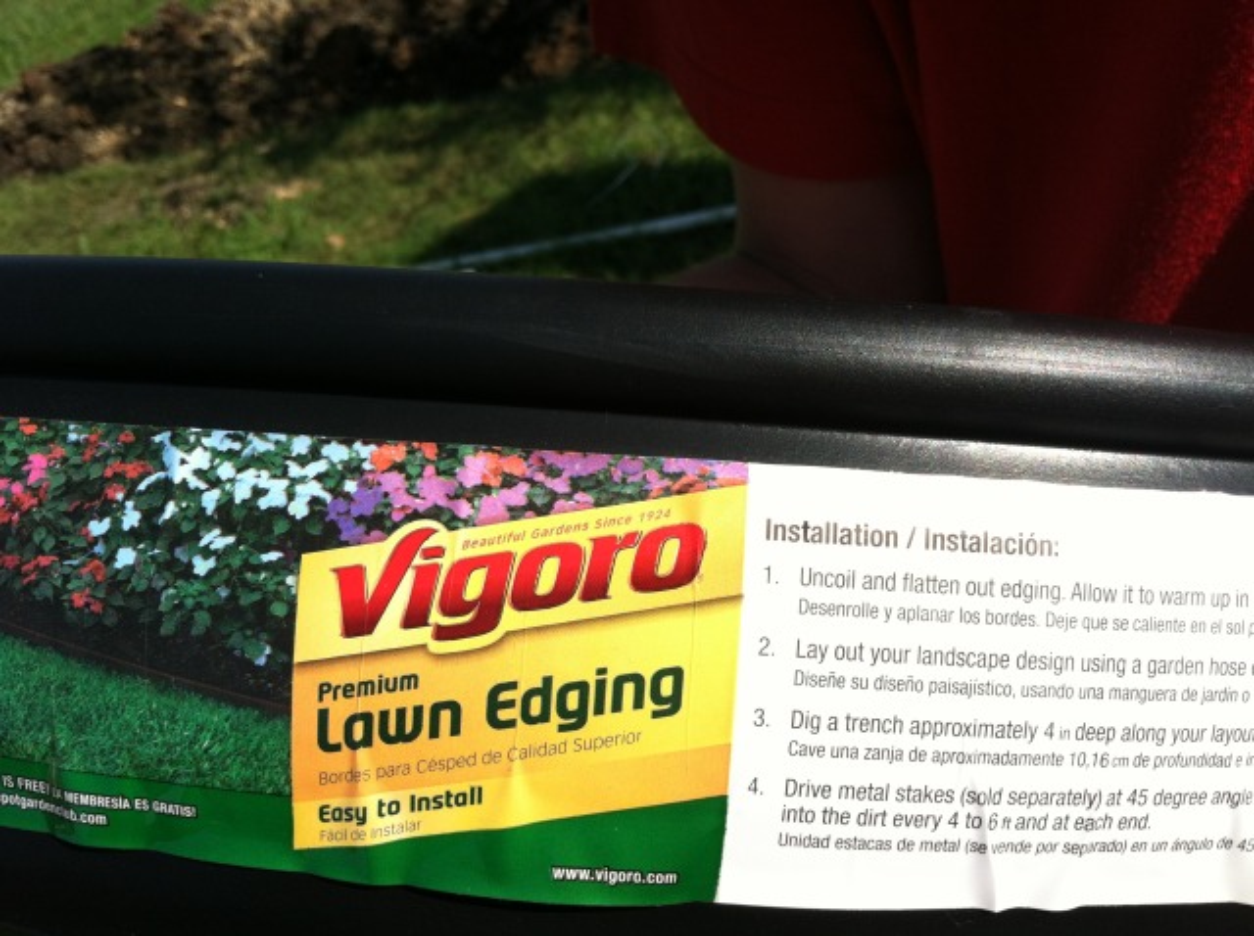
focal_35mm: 35
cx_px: 627
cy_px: 468
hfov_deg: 52.7
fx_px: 1266
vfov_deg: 40.6
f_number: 2.8
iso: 80
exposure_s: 1/1304
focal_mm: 3.85
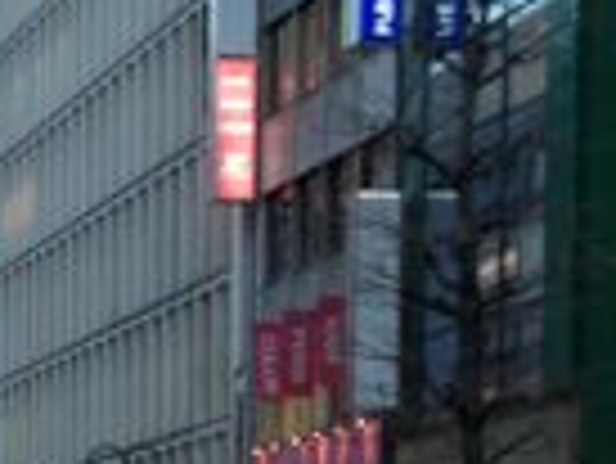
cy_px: 779
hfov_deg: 11.7
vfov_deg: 8.8
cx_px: -247
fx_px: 2903
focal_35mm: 163
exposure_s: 1/24
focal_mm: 4.28
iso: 50
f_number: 2.4
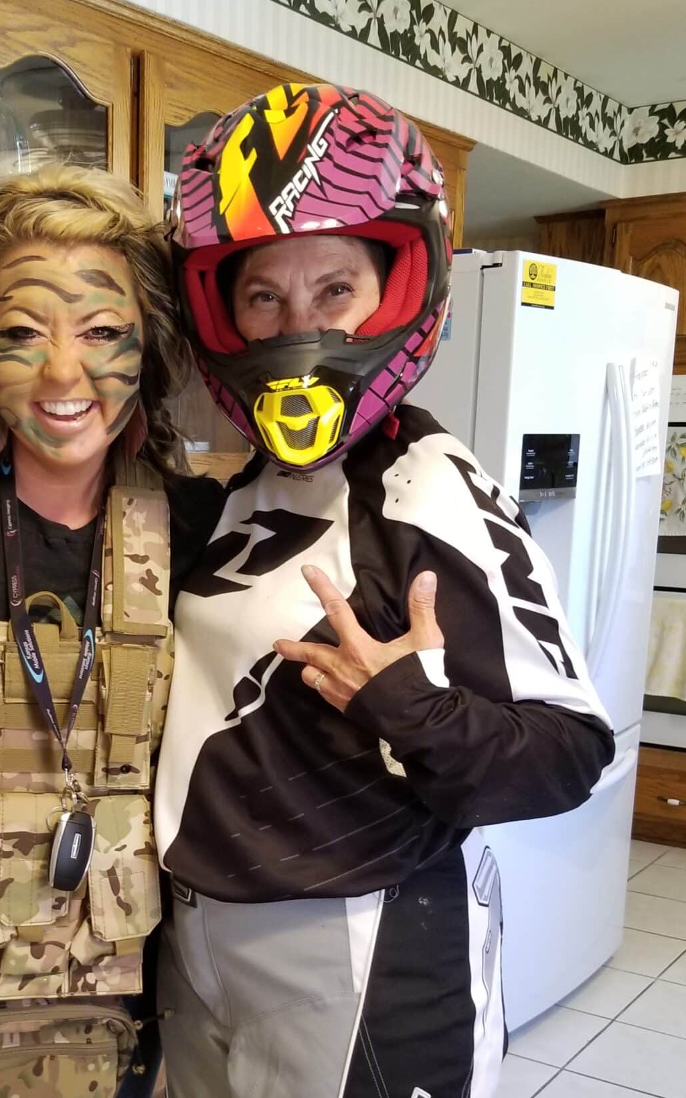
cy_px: 761
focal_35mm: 43
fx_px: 1287
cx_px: 122
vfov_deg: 45.3
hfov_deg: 29.1
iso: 160
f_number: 1.7
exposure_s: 1/40
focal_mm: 4.25
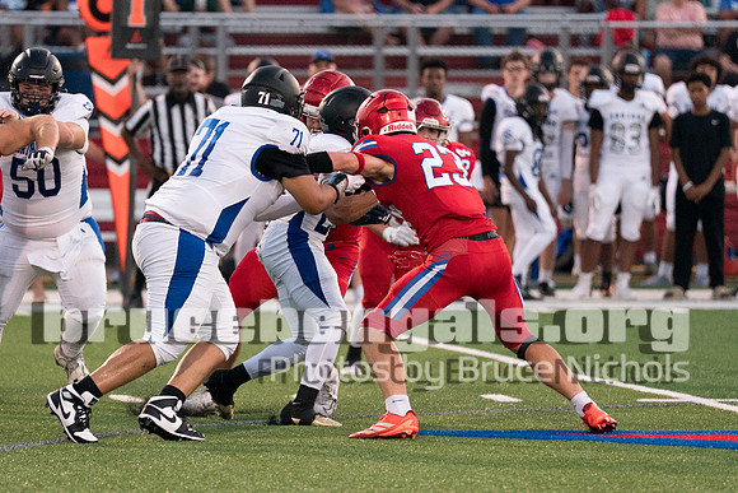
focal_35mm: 363
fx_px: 7442
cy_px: 241
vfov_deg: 3.8
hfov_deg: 5.7
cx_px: 330
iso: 4000
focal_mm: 200
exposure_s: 1/2000
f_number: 2.8
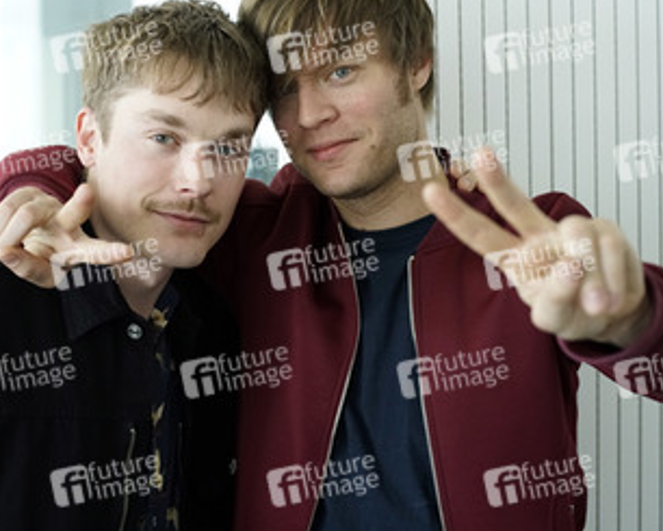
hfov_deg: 27.4
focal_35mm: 69
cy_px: 210
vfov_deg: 22.1
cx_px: 265
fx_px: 1354
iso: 3200
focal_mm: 50
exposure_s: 1/250
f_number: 3.5
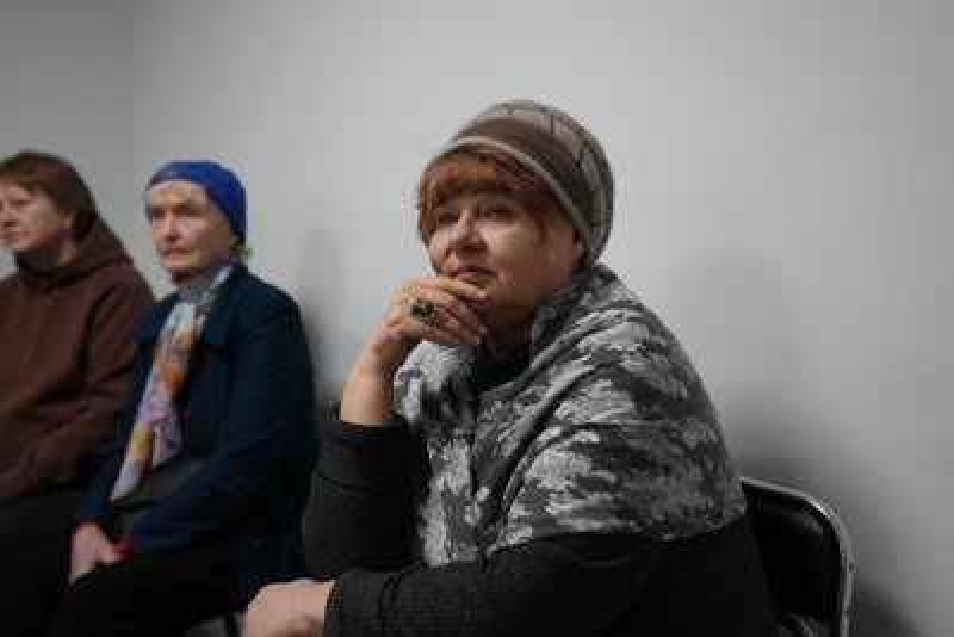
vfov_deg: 37.9
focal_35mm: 35
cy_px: 318
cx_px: 477
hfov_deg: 54.4
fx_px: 928
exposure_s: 1/400
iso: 6400
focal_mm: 35
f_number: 3.2
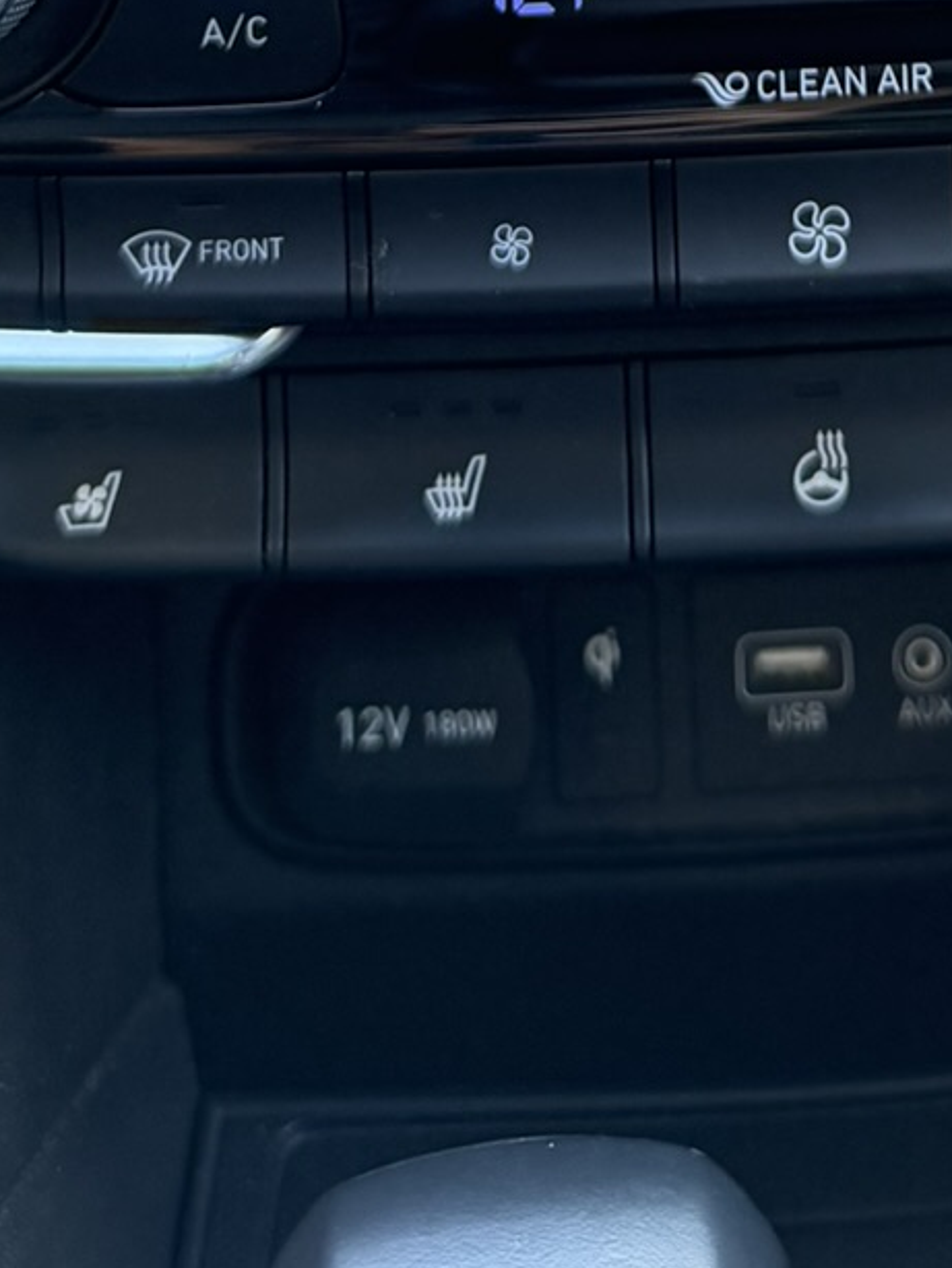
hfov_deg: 18.3
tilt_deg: -22.8
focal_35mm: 80
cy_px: -739
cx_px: 760
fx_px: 2931
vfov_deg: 20.2
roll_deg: +0.2
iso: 200
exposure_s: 1/72
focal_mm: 6.76
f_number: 1.78
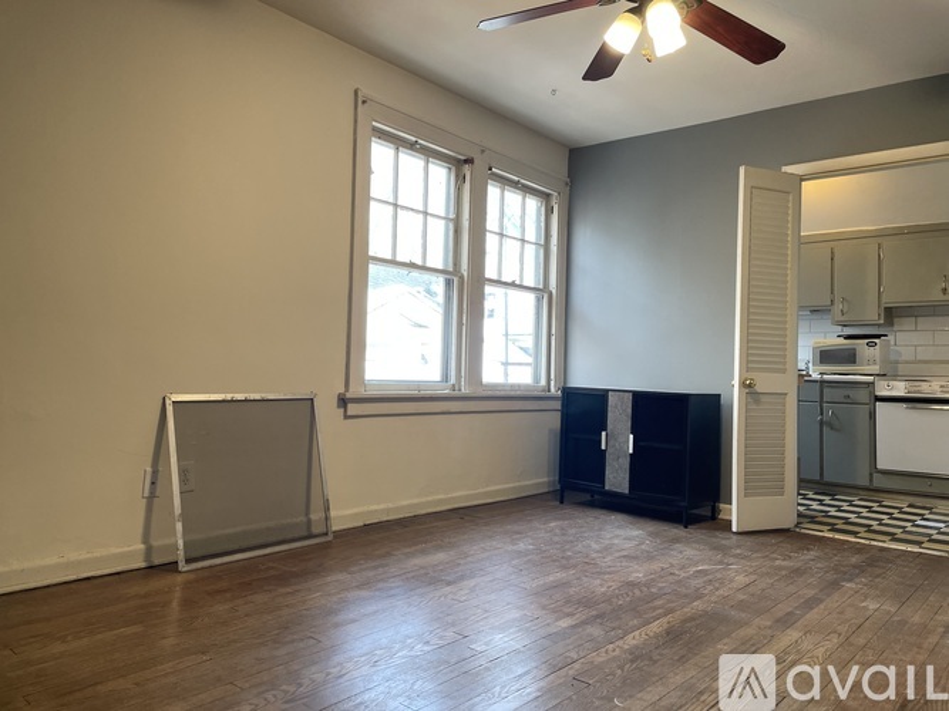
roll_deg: -1.1
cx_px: 474
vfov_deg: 53.0
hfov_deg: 67.3
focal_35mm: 26
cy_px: 356
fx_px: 713
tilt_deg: +1.9
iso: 125
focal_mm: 4.2
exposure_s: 1/120
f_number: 1.6
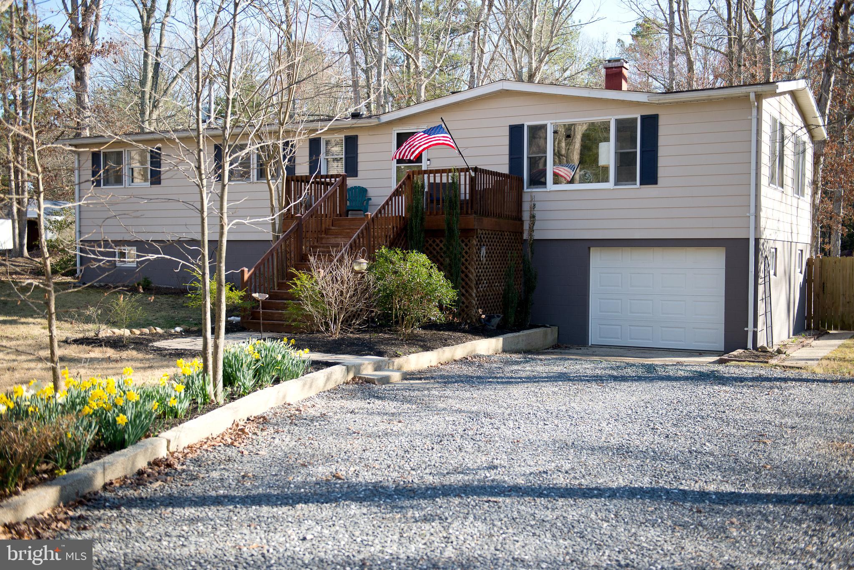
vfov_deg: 35.1
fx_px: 902
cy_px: 285
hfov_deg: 50.7
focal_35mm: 38
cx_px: 427
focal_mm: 38
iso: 400
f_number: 2.8
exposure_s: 1/2500
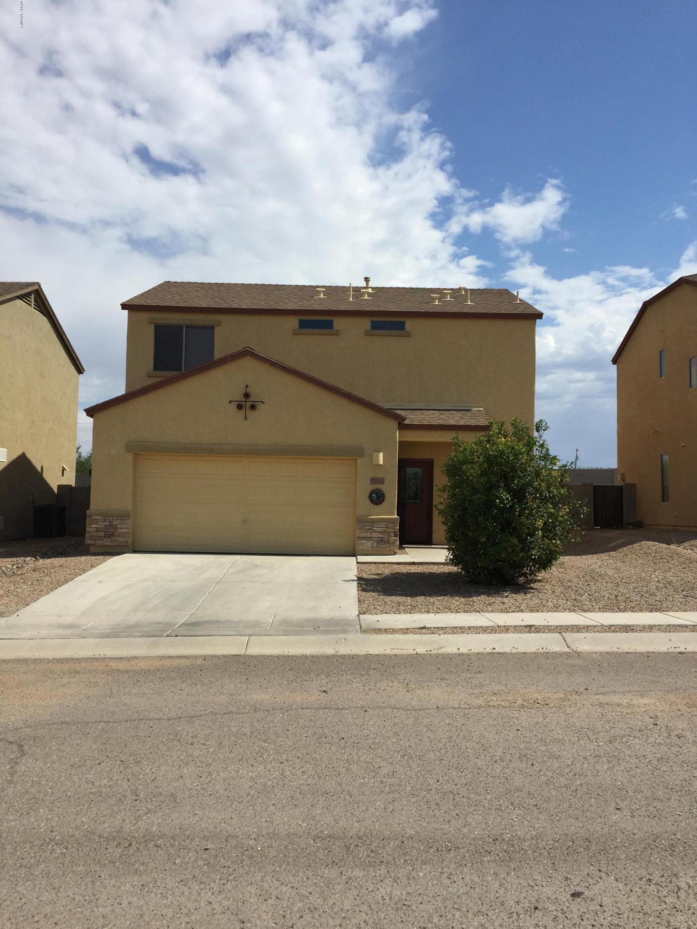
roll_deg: -1.0
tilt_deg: +2.1
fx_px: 779
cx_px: 348
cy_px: 464
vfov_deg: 61.7
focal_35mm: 29
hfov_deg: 48.2
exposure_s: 1/3968
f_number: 2.2
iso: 32
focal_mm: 4.15
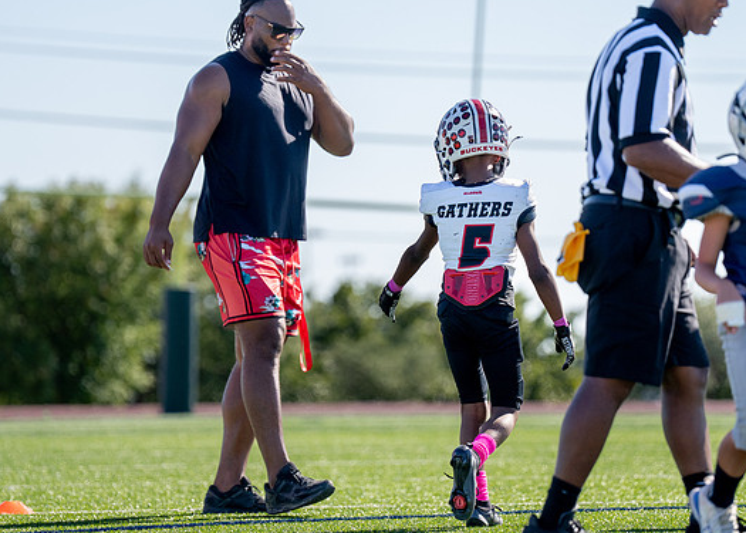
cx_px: 390
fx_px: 4788
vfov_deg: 6.4
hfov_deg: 8.9
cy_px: 247
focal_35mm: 226
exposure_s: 1/4000
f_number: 2.8
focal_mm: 157
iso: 320
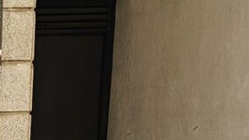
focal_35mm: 139
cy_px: 459
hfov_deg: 14.2
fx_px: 918
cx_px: -156
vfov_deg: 7.4
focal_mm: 6.3
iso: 32
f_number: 1.7
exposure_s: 1/359
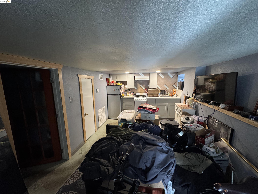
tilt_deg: -8.8
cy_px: 97
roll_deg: +1.1
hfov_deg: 102.1
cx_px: 129
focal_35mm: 14
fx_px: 104
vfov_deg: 85.7
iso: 500
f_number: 2.2
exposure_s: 1/60
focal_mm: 2.22
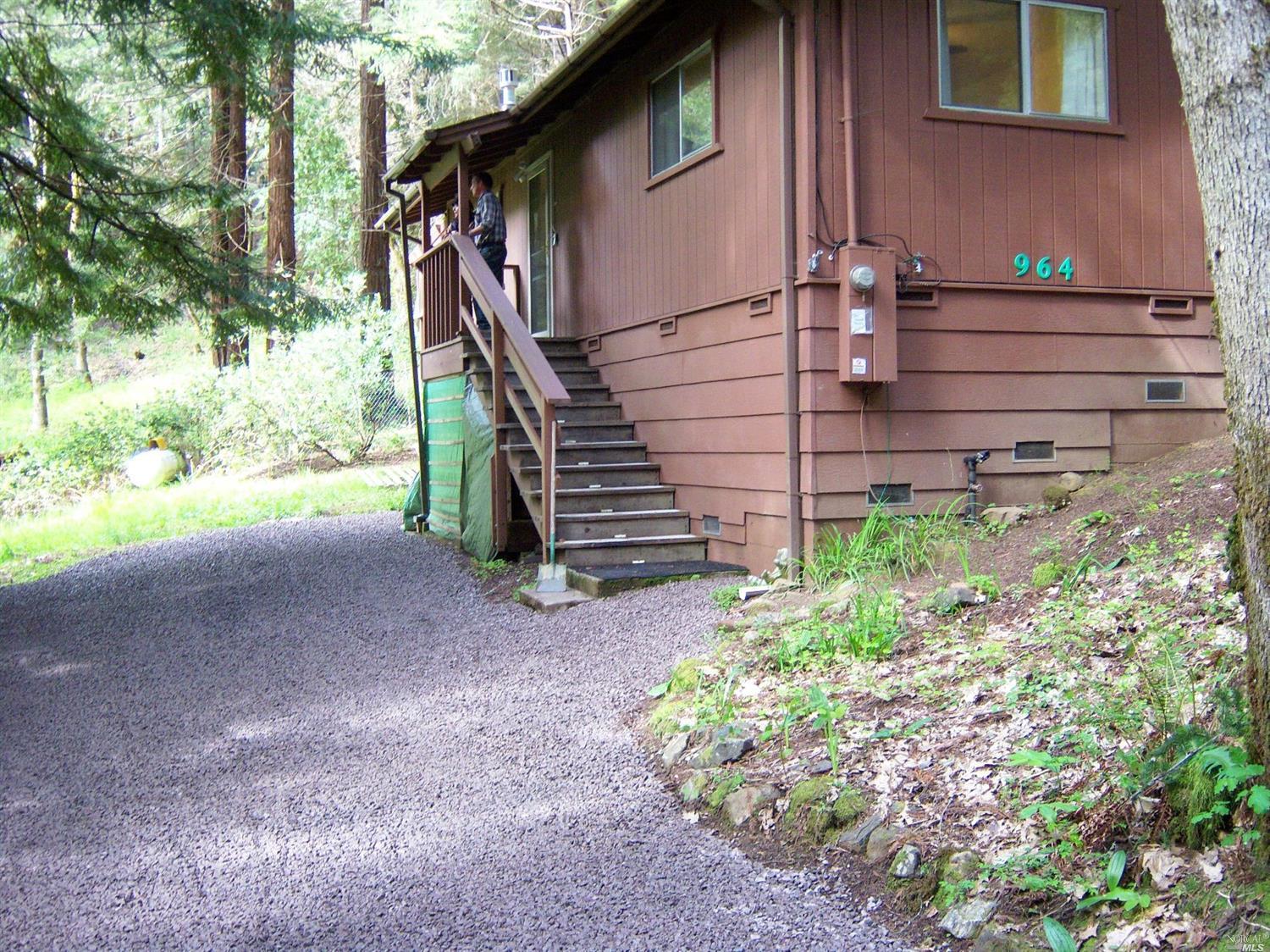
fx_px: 1320
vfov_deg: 39.6
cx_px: 635
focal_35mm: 36
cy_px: 476
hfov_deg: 51.4
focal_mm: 7.5
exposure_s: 1/60
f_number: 2.8
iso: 160
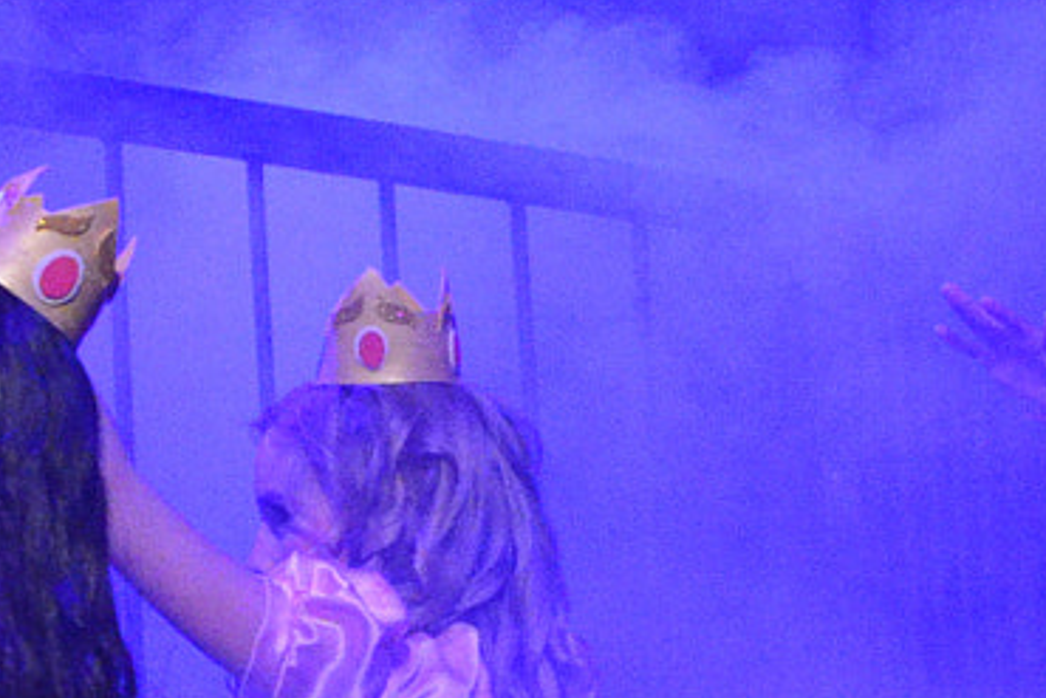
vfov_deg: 5.9
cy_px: 937
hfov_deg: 8.8
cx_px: 339
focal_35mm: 233
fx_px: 6772
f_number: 5
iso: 6400
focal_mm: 36
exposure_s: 1/180
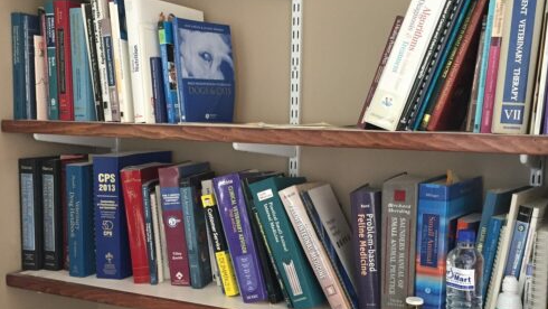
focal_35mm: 43
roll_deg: -0.9
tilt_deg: -6.4
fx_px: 625
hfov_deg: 47.3
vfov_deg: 27.7
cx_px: 278
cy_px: 184
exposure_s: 1/30
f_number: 2.2
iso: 160
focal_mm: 4.15
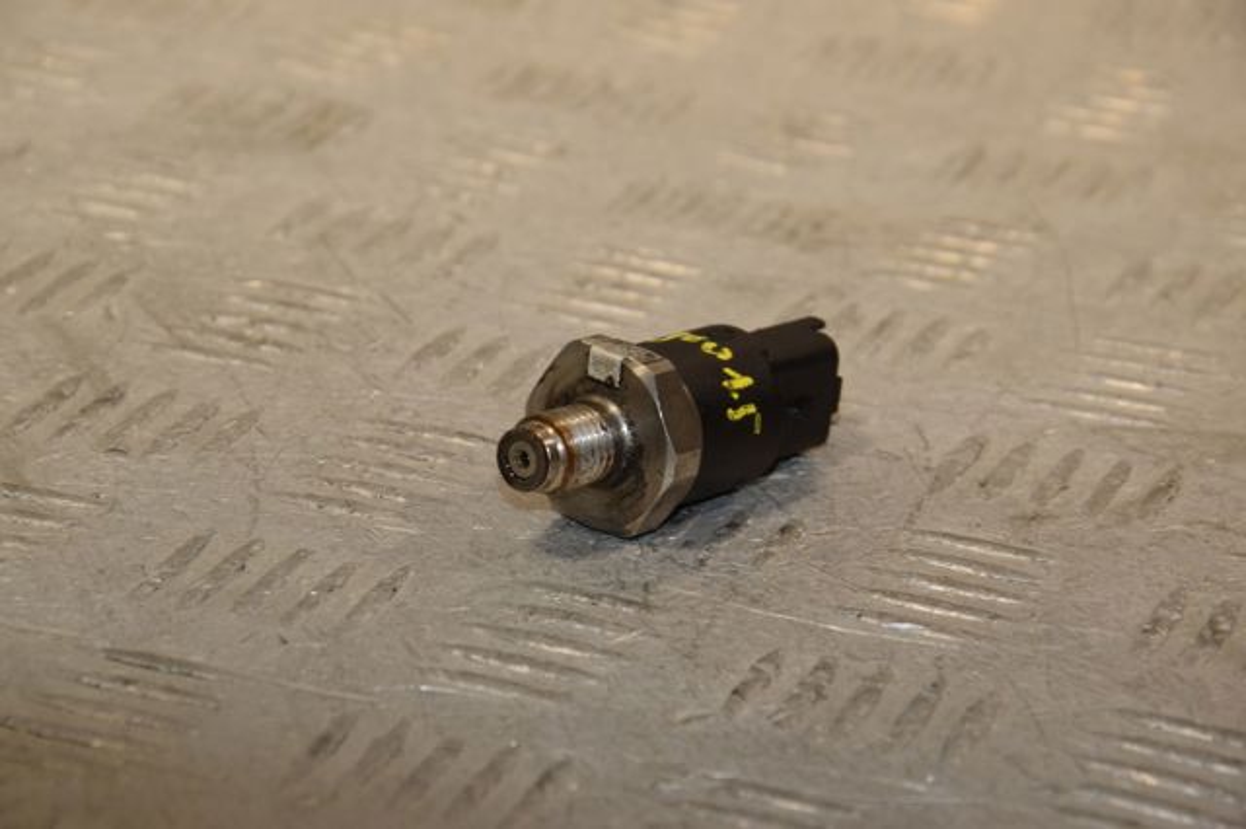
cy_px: 414
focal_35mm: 158
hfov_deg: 13.0
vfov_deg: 8.7
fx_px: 5448
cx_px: 623
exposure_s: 1/200
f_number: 9
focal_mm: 105
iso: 800
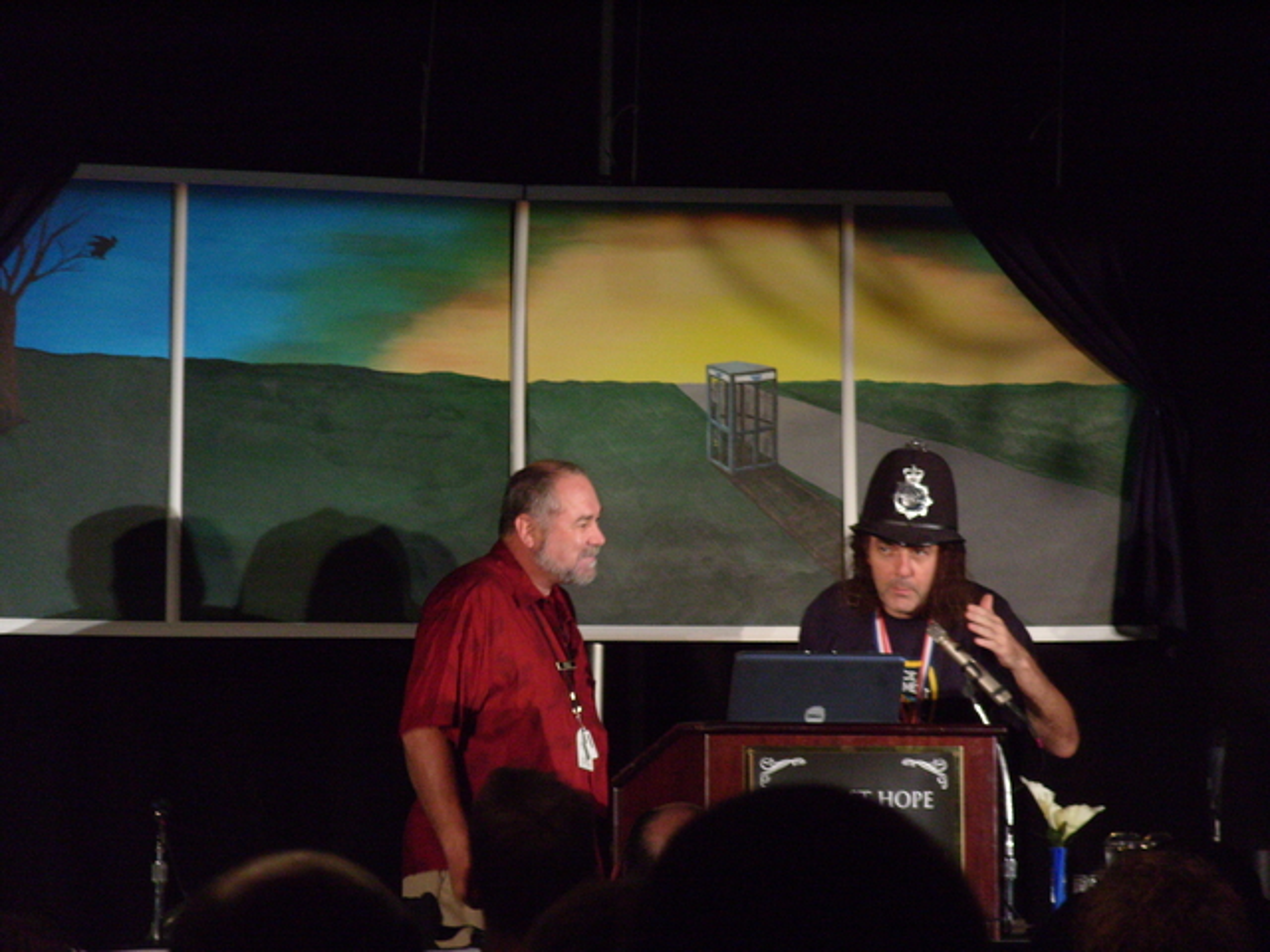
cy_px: 476
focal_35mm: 175
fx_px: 6420
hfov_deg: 11.3
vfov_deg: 8.5
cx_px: 635
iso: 400
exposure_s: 1/20
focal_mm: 39
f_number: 4.5
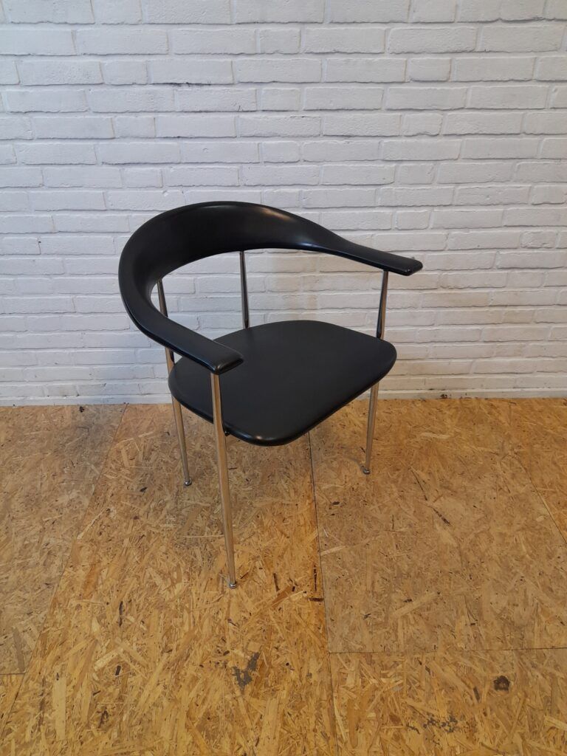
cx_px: 284
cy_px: 378
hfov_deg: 54.9
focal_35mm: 25
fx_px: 546
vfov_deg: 69.4
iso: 125
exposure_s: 1/50
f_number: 2
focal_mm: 4.6
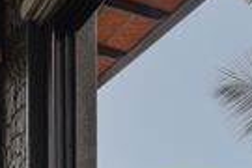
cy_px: 255
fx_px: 778
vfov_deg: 11.8
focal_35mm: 111
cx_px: -130
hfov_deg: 16.7
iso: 100
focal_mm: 25.5
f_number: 10
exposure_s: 1/6
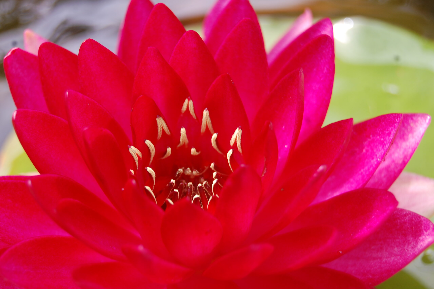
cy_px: 144
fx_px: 994
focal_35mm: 82
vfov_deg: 16.5
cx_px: 217
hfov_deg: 24.6
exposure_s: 1/125
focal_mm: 55
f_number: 5.6
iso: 200
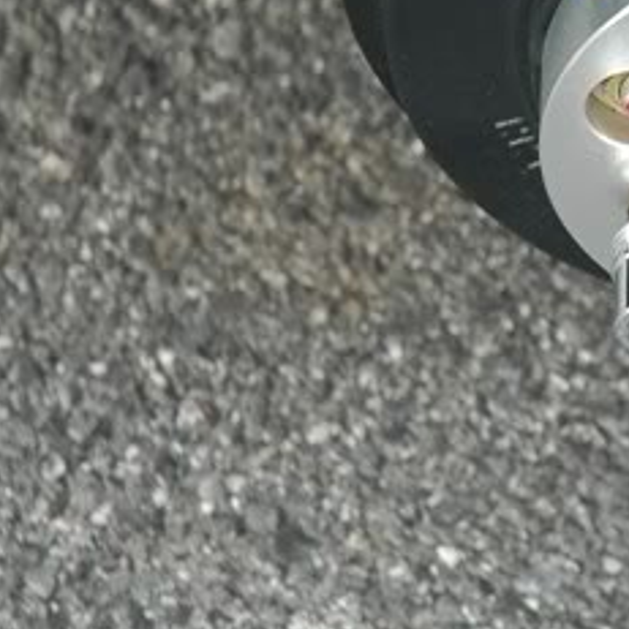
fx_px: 5962
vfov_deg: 6.0
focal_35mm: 290
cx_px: 890
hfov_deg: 6.0
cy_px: 35
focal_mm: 70
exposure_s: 1/60
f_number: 6.3
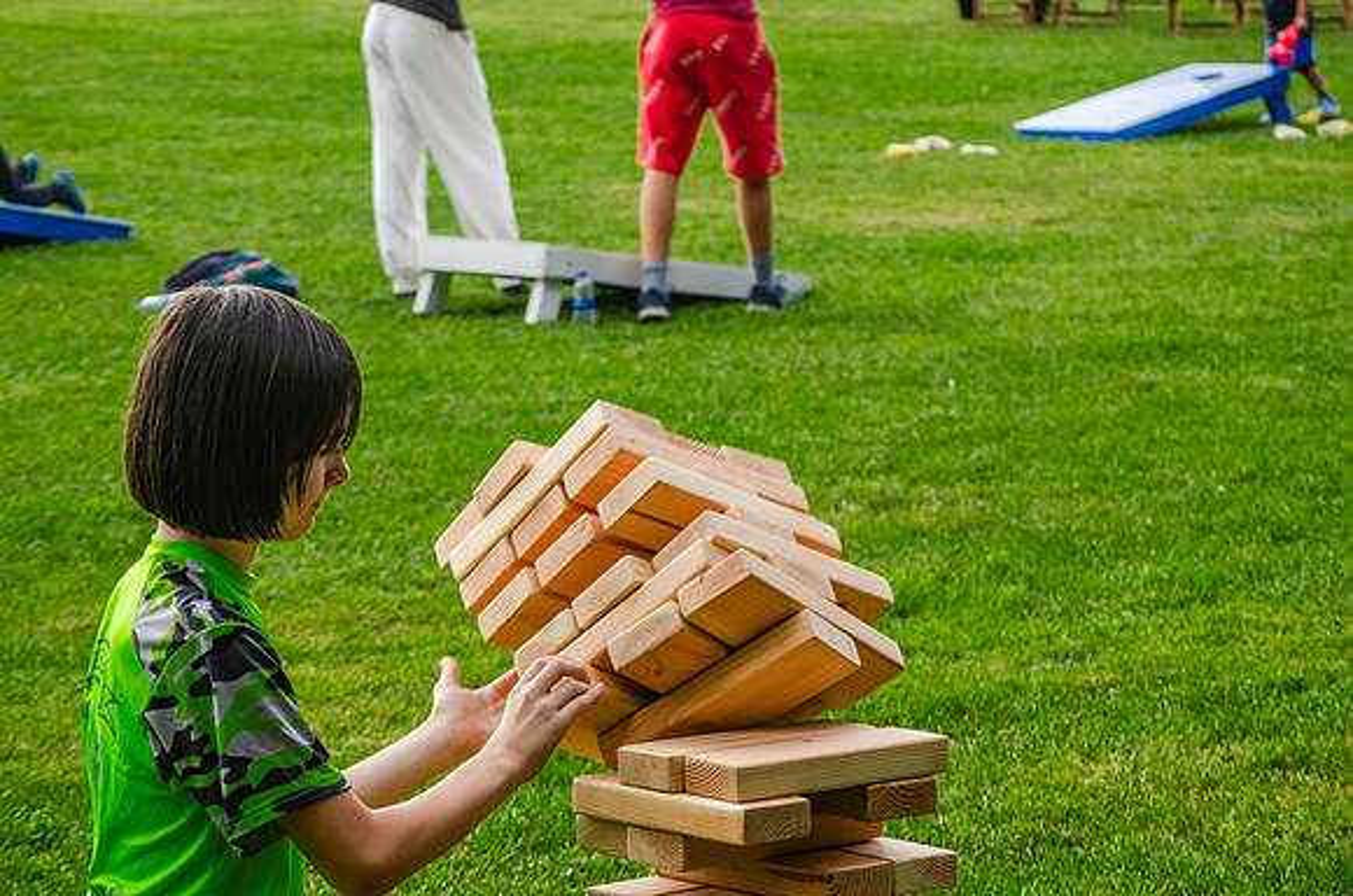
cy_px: 448
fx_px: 4050
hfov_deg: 19.0
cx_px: 676
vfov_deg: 12.6
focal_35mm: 108
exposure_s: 1/200
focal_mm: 72
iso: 200
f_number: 7.1
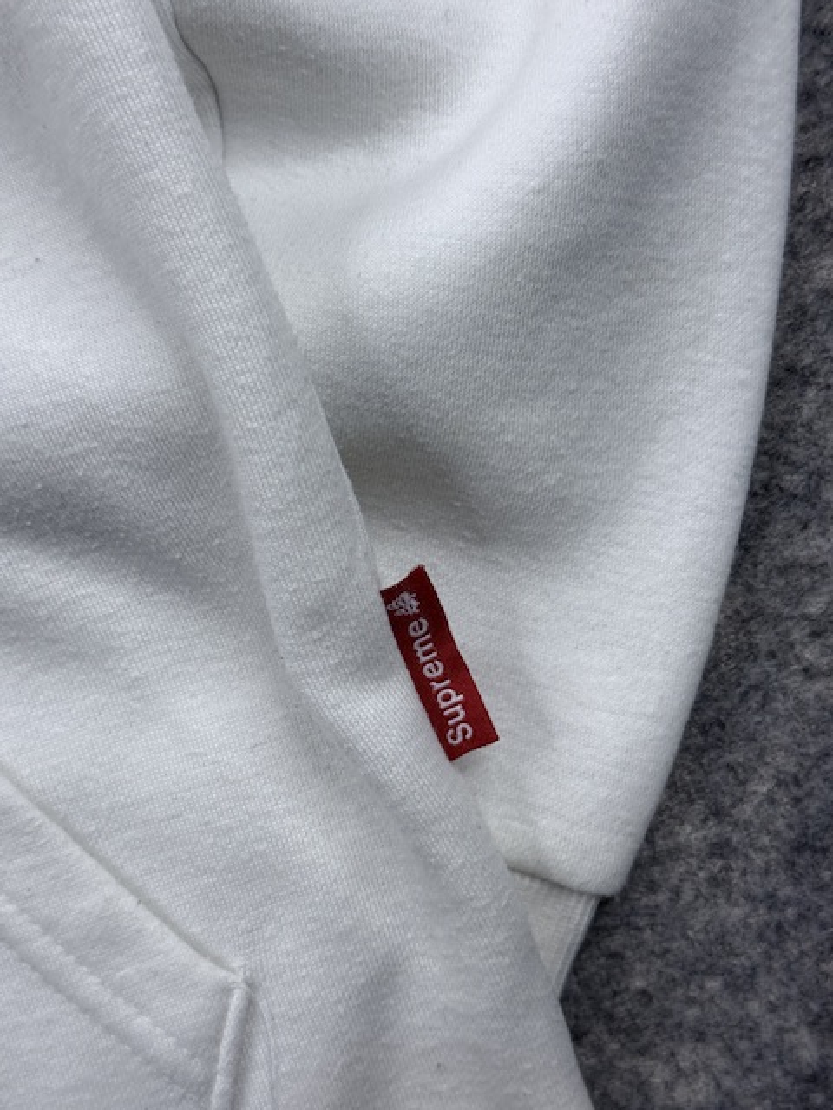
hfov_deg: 30.3
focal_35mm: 48
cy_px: 555
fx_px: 1540
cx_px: 416
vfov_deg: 39.7
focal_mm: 6.76
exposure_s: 1/328
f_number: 1.78
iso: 64
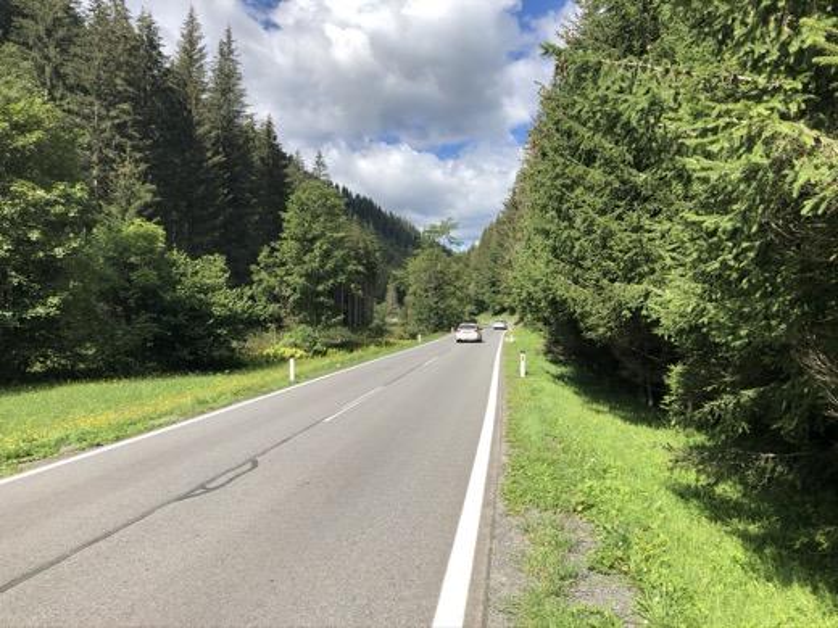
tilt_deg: +3.7
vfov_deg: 49.7
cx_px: 419
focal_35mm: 28
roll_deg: +1.0
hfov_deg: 63.4
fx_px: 678
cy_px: 314
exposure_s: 1/1499
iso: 20
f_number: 1.8
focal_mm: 4
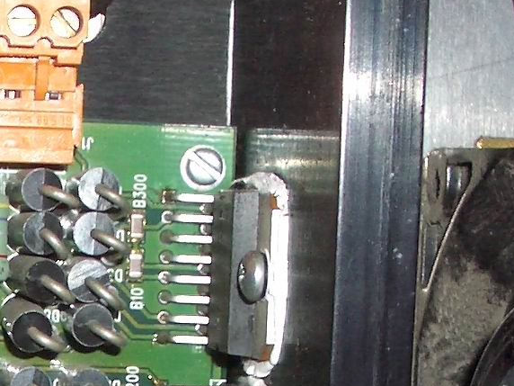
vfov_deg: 10.2
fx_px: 2094
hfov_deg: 13.6
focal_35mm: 141
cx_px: -101
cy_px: 569
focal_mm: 5.8
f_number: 4.3
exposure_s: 1/60
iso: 100
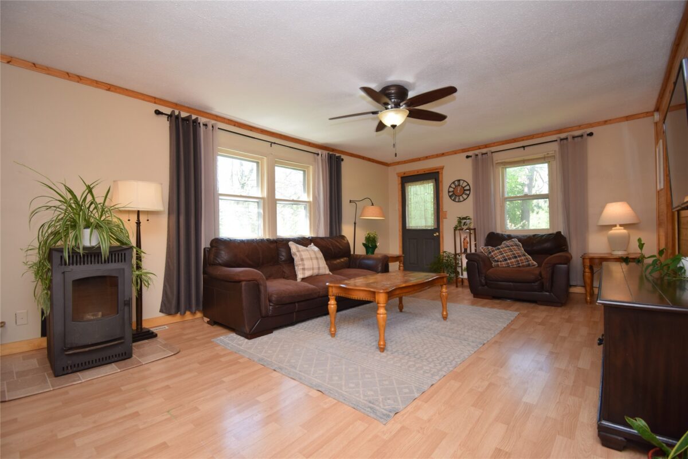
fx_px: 287
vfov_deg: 77.3
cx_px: 344
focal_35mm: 15
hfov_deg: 100.4
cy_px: 230
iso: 400
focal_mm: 10
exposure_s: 1/100
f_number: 4.5
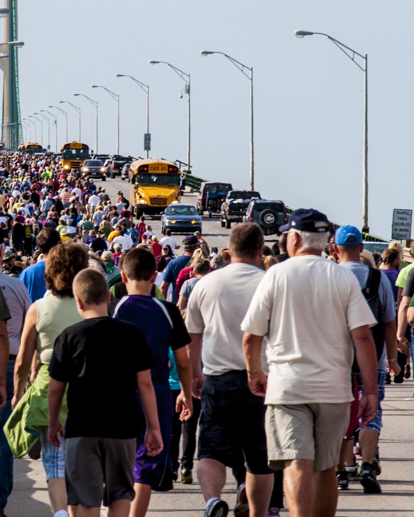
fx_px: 5606
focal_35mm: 366
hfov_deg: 4.2
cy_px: 236
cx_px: 44
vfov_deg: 5.3
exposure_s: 1/320
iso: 100
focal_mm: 105
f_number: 13
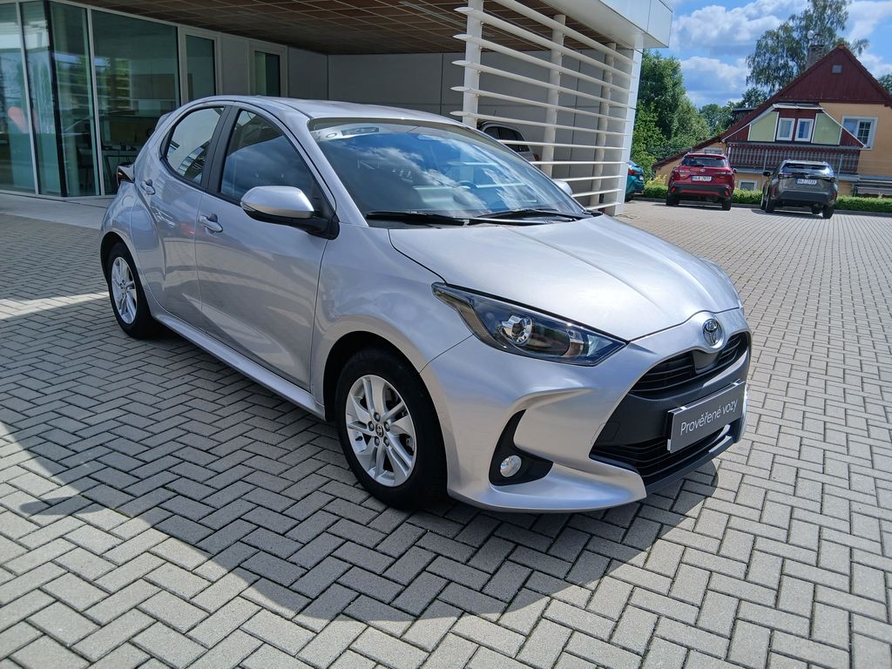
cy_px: 334
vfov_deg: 53.1
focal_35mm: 26
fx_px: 670
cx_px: 446
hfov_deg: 67.3
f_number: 1.8
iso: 20
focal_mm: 3.98
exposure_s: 1/791
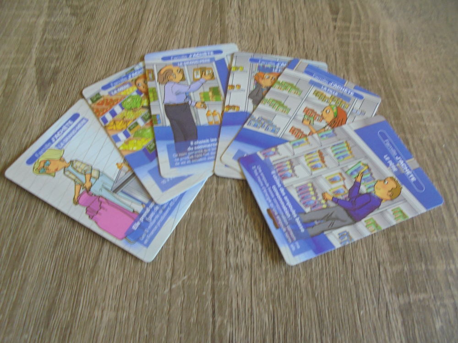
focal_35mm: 26
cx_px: 229
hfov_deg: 67.3
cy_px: 172
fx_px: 344
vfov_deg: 53.1
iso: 250
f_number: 3.5
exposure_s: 1/30
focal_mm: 4.6
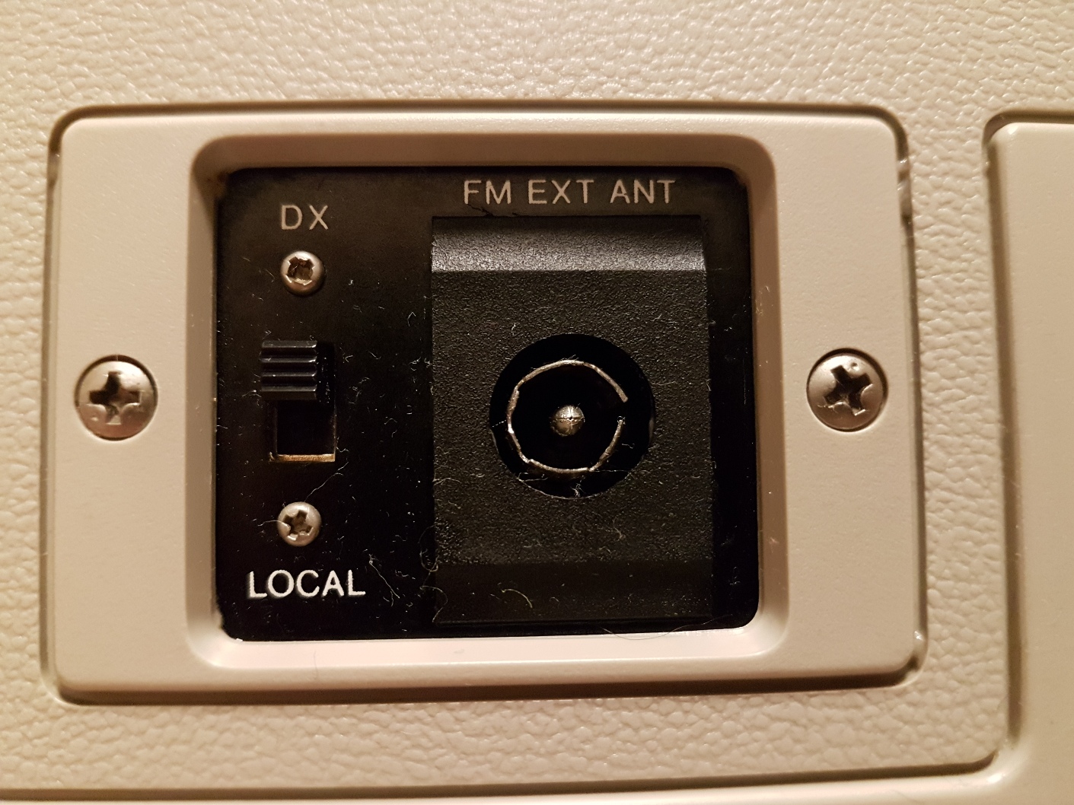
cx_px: 537
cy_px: 402
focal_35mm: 26
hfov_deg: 67.3
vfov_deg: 53.1
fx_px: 807
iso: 800
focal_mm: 4.2
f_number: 1.7
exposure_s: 1/33
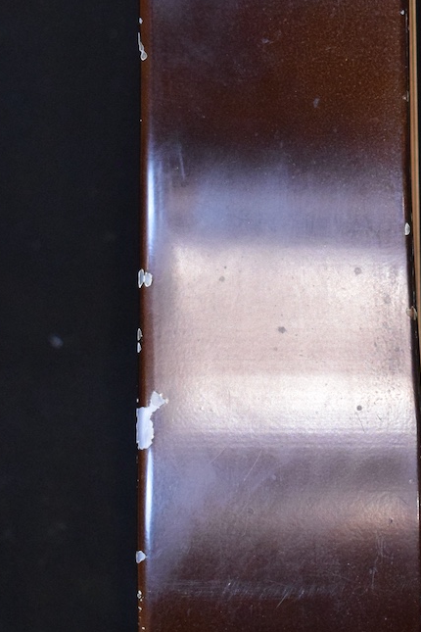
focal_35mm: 101
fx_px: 1774
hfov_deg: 13.5
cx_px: 350
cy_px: 154
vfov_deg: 20.0
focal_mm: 29
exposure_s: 1/60
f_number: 4.2
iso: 3200
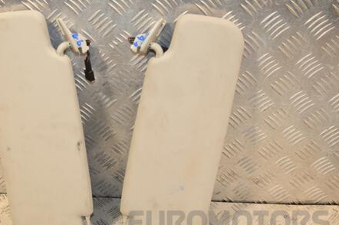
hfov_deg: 37.2
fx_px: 499
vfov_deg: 25.5
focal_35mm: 53
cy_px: 120
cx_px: 114
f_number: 6.3
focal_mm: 26
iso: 800
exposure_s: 1/200
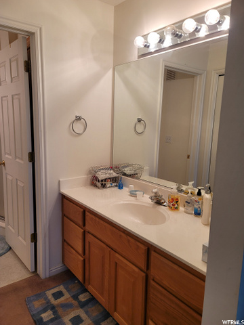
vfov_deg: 69.4
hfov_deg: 54.9
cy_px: 162
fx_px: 235
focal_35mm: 25
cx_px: 122
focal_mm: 7
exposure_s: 1/119
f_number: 1.8
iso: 64
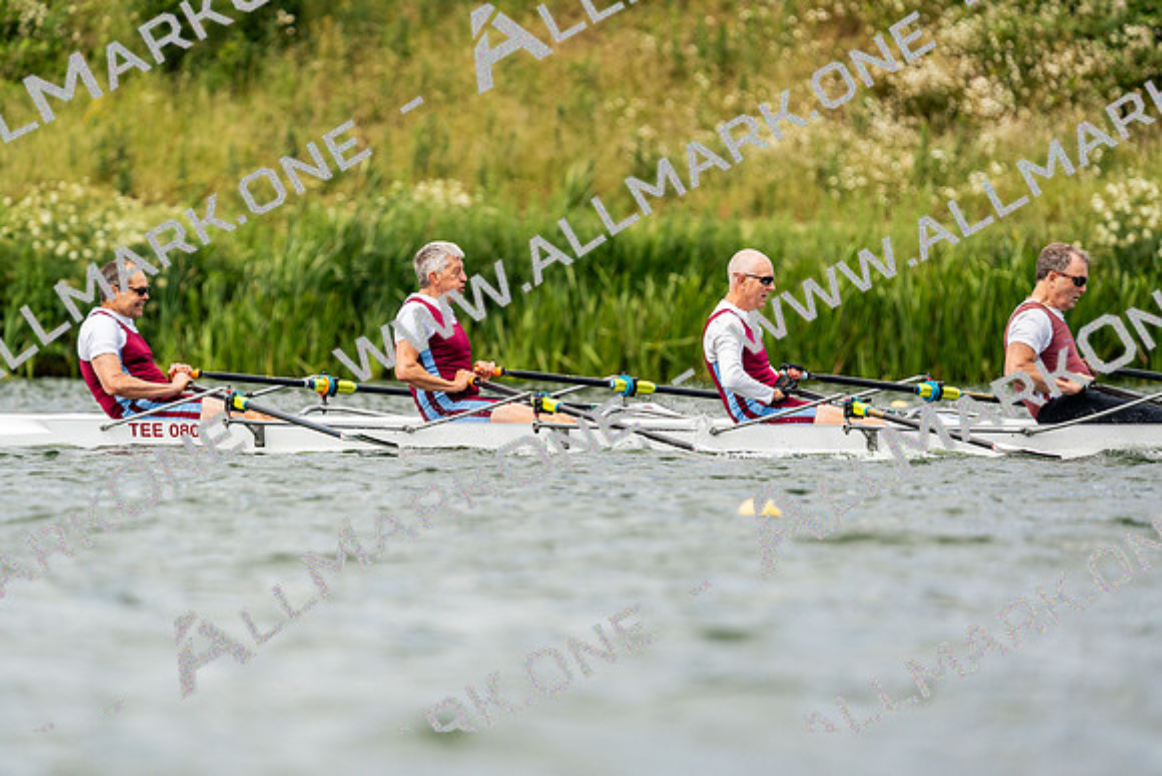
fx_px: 13979
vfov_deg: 3.2
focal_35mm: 433
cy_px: 388
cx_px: 581
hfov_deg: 4.8
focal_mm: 433
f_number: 6.3
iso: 320
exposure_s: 1/2000
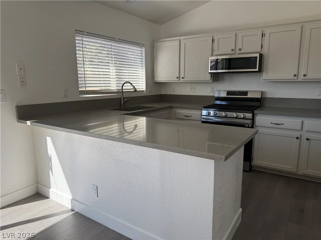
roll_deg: +0.4
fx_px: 223
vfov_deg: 56.8
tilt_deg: -9.5
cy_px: 120
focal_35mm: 24
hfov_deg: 71.6
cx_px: 160
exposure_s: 1/607
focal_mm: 6.76
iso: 80
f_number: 1.78
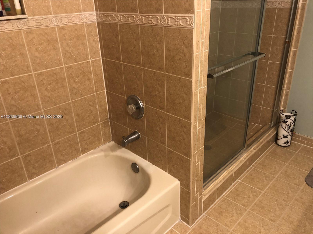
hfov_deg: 63.4
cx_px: 156
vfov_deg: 49.7
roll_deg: +2.8
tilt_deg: -26.6
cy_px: 117
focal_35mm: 28
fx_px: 253
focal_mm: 4
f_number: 1.8
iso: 50
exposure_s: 1/15
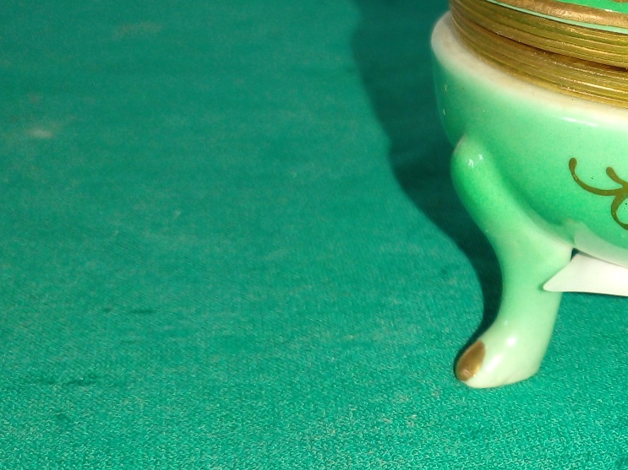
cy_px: 134
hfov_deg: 26.2
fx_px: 1215
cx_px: 733
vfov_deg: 21.8
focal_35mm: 67
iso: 64
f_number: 1.9
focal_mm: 3.6
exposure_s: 1/50
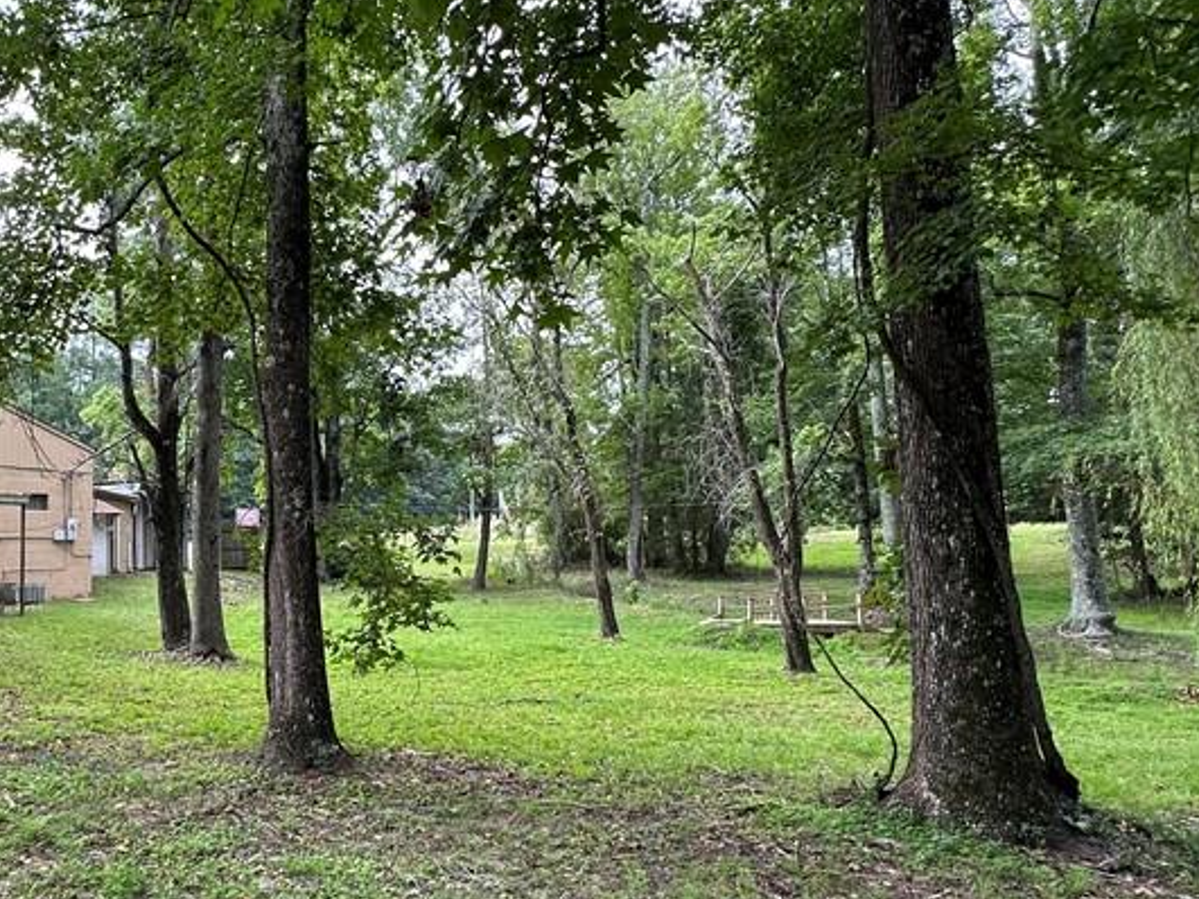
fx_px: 935
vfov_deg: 51.3
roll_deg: -1.3
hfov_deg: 61.3
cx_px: 287
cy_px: 470
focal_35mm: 27
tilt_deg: +5.7
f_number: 2.2
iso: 40
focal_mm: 2.22
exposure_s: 1/166
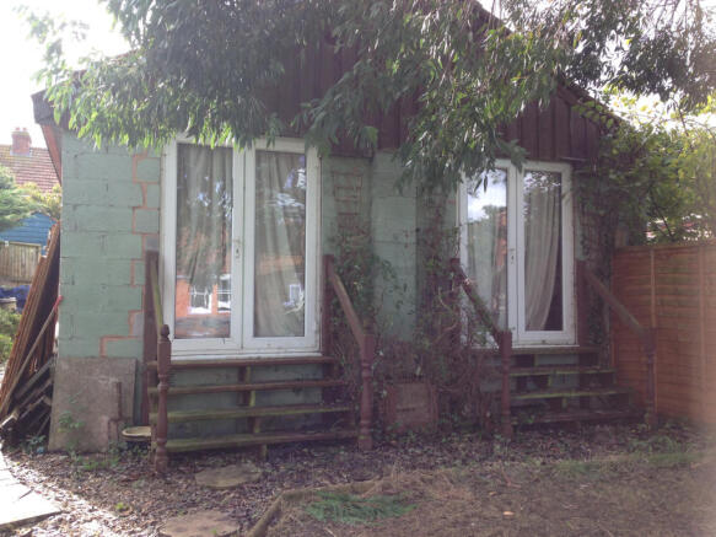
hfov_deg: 55.4
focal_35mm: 33
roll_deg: -1.8
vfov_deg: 42.9
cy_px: 268
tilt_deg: +4.2
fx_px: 682
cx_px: 358
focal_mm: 4.12
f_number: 2.4
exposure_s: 1/171
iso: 50
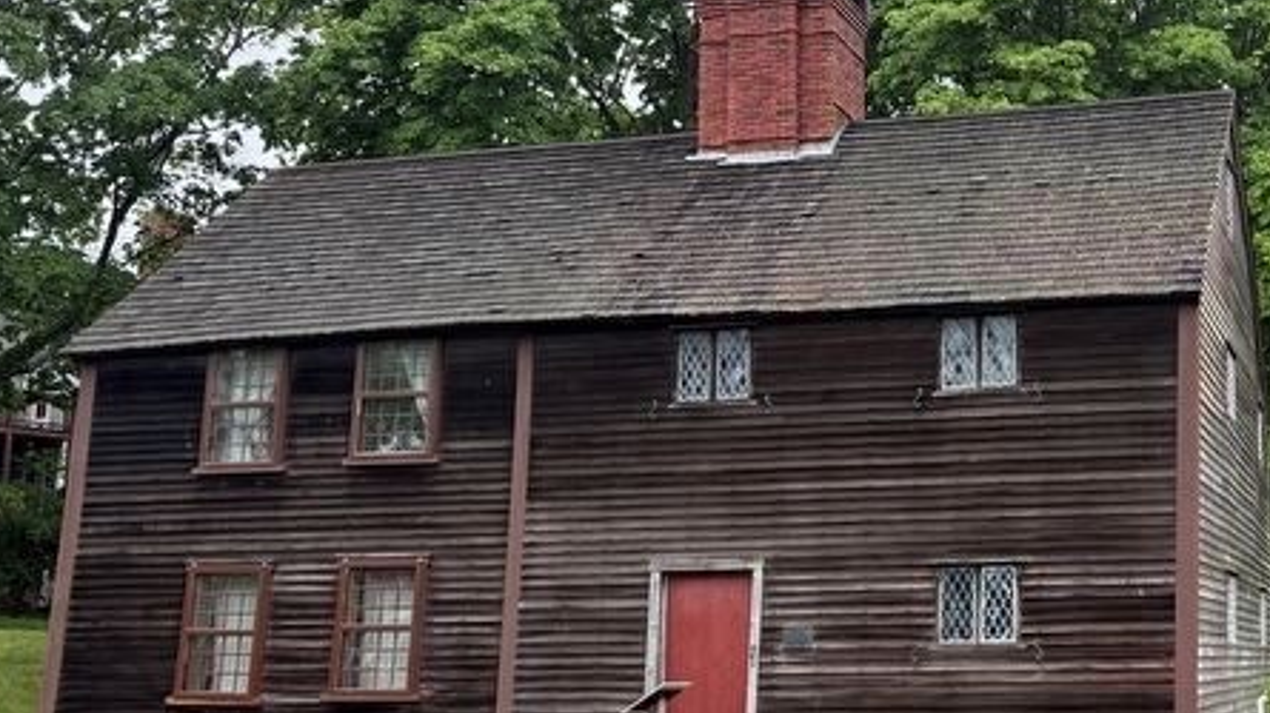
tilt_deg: +7.6
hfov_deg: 41.0
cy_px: 451
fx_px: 1582
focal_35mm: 47
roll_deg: +0.3
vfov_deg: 25.3
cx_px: 1096
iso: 100
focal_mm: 6.76
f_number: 1.78
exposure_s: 1/992
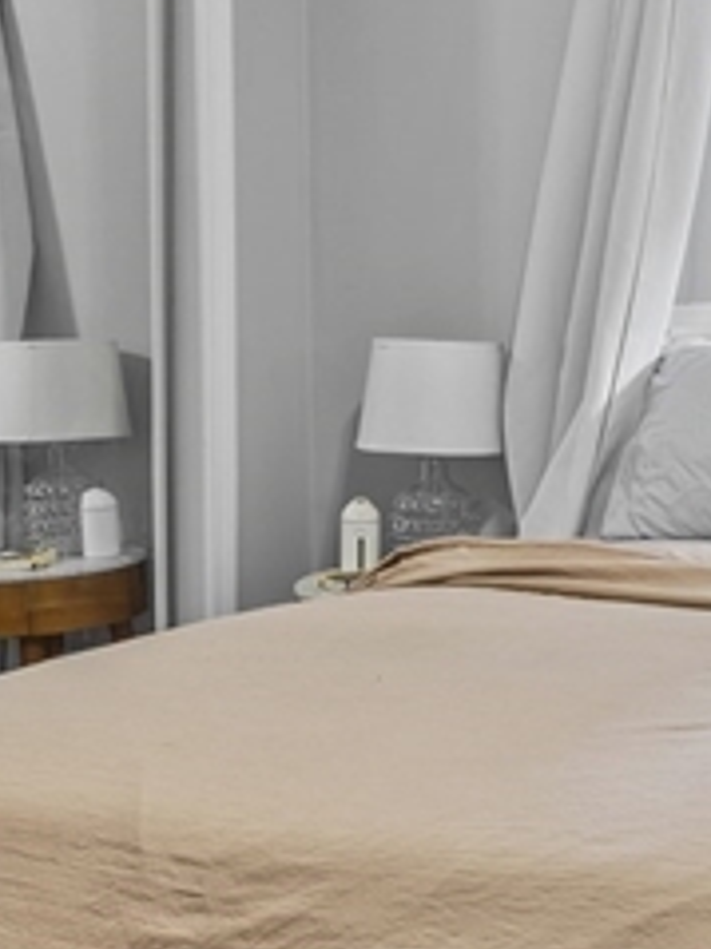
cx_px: 719
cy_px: 332
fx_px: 1809
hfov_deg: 21.4
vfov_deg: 29.2
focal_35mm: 66
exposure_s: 1.6
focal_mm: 16
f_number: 7.1
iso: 320
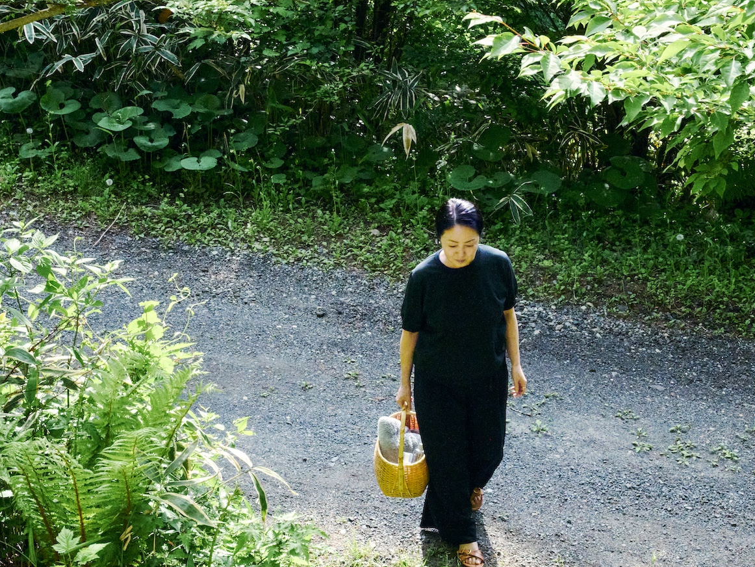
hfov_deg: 21.5
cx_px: 416
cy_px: 302
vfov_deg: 16.2
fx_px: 1985
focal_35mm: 91
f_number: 22
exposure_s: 1/500
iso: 3200
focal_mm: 55
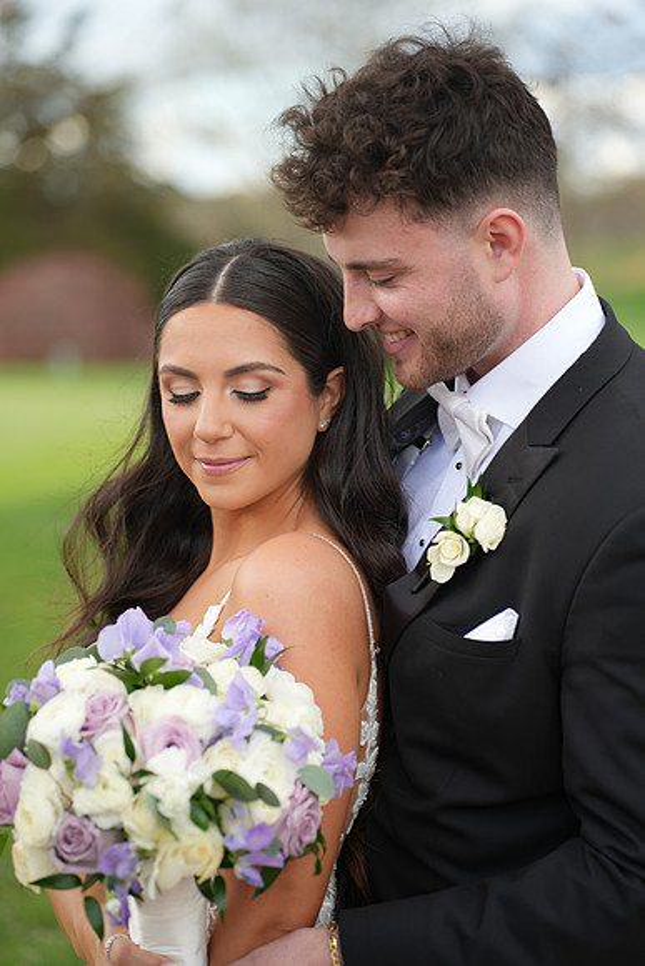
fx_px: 2632
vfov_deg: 20.8
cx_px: 322
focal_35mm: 98
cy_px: 483
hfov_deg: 14.0
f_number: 2.8
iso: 100
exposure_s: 1/250
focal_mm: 98
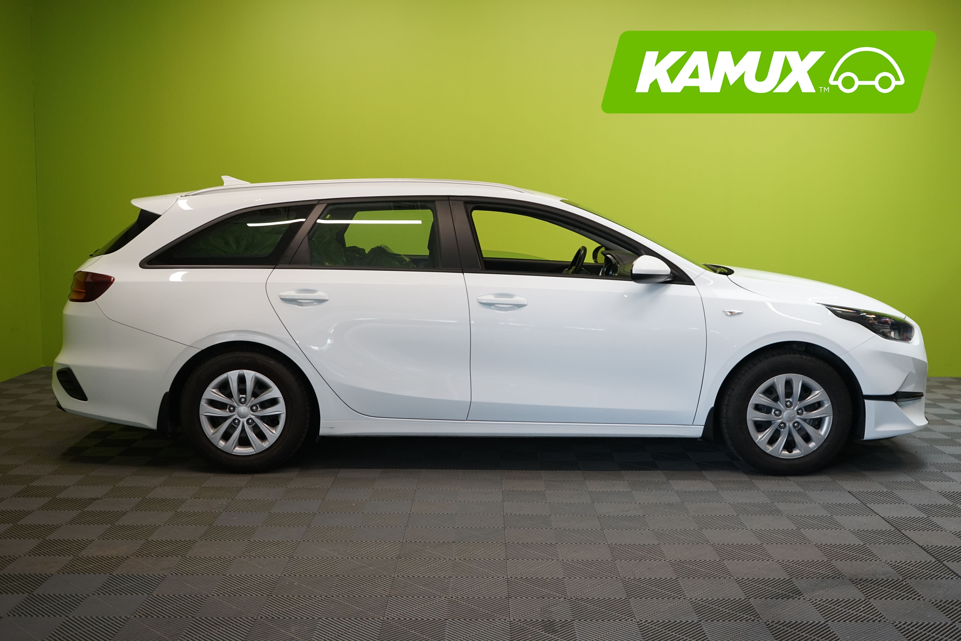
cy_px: 320
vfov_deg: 35.1
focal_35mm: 38
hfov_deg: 50.7
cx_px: 480
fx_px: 1014
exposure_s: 1/40
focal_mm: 38
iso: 1000
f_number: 5.6
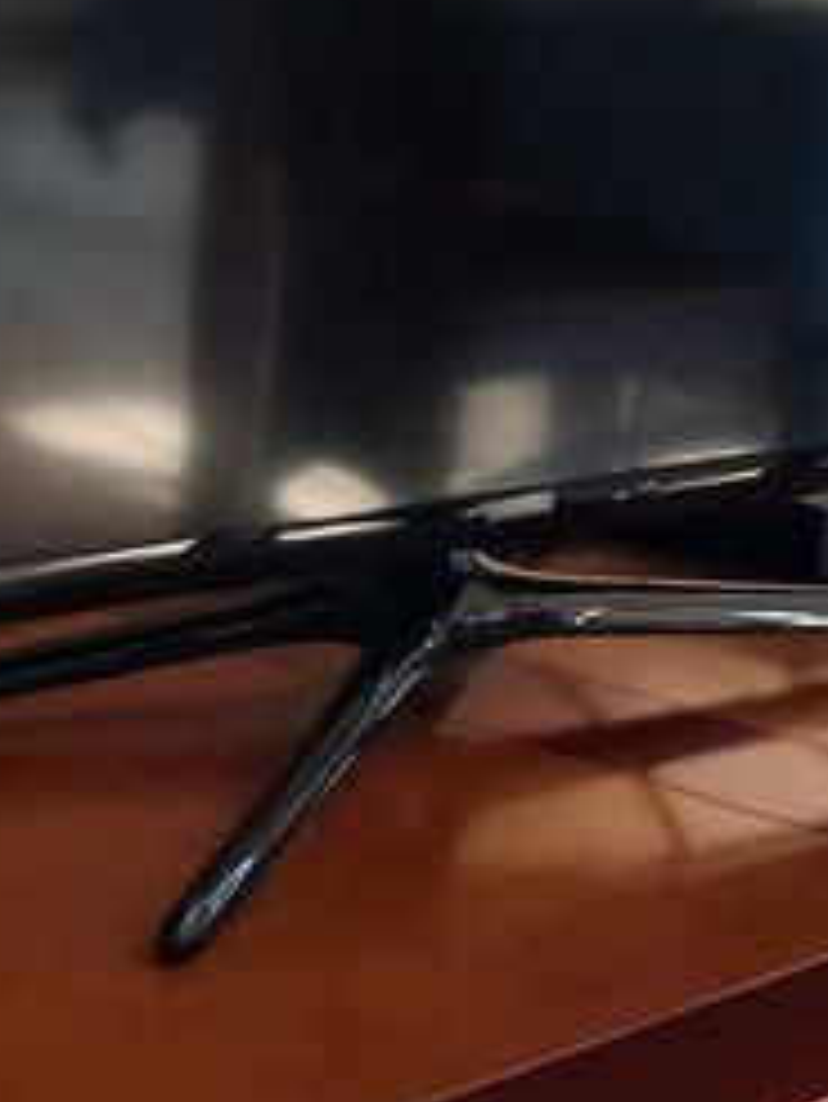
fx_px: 3378
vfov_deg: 17.8
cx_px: 162
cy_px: 1255
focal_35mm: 106
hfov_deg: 13.9
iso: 250
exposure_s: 1/25
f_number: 1.8
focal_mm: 3.98
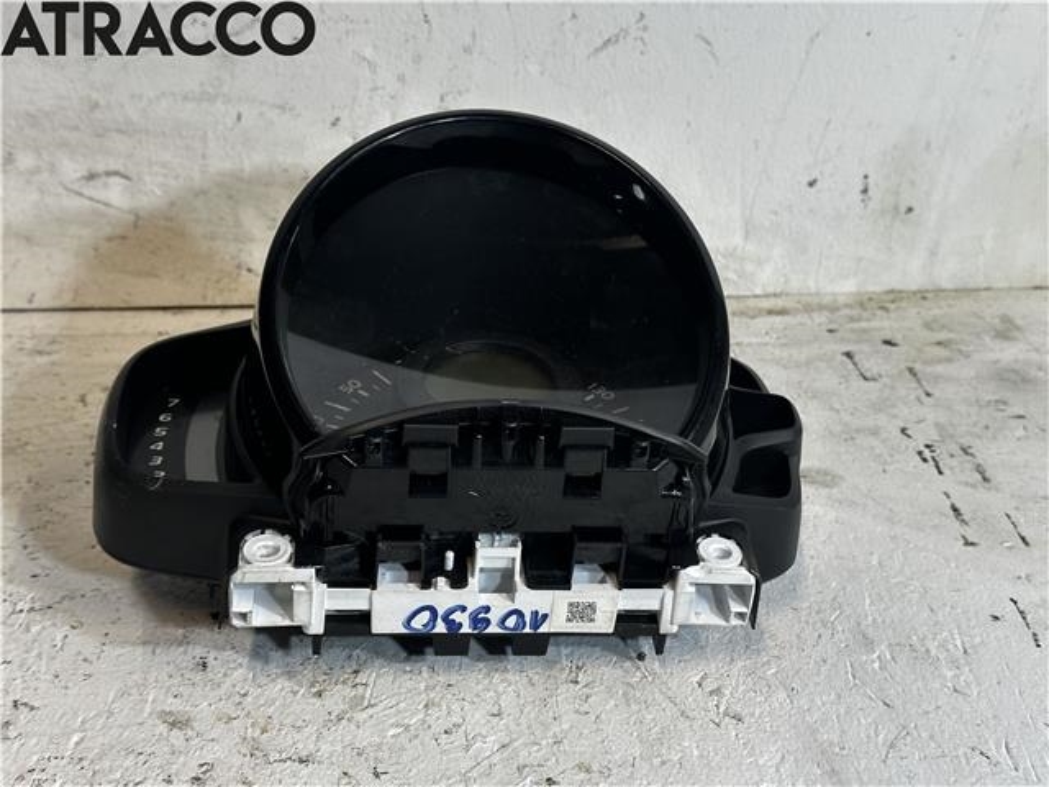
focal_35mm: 48
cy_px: 394
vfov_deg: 30.3
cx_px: 524
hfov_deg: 39.7
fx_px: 1455
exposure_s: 1/100
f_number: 1.78
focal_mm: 6.86
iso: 80
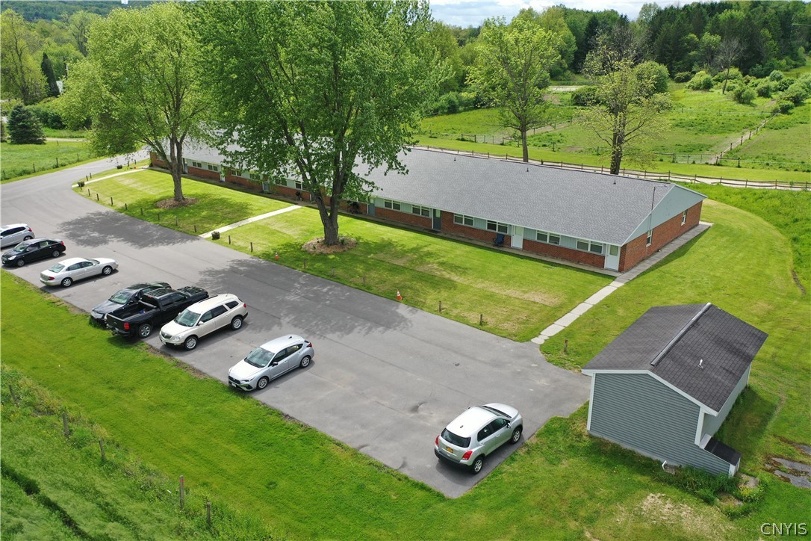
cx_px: 406
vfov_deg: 46.4
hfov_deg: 65.5
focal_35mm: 28
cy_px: 270
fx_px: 631
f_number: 2.8
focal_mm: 10.26
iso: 100
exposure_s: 1/1000
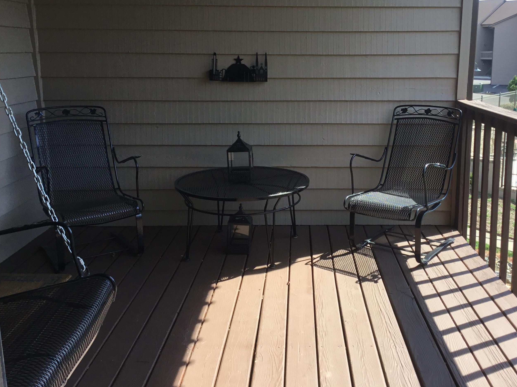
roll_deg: -0.9
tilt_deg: -12.2
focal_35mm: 37
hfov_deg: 49.9
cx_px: 306
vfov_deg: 38.6
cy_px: 162
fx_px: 553
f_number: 2.4
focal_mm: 3.3
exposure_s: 1/317
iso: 25
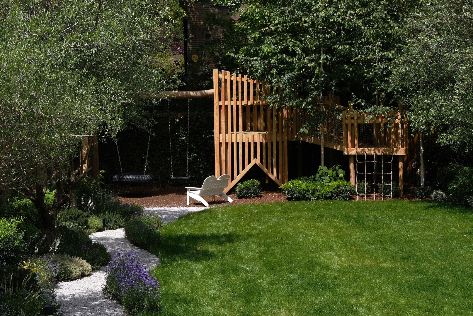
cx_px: 236
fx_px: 985
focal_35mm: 75
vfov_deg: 18.2
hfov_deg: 27.0
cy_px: 158
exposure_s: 1/125
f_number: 8
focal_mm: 50
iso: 80
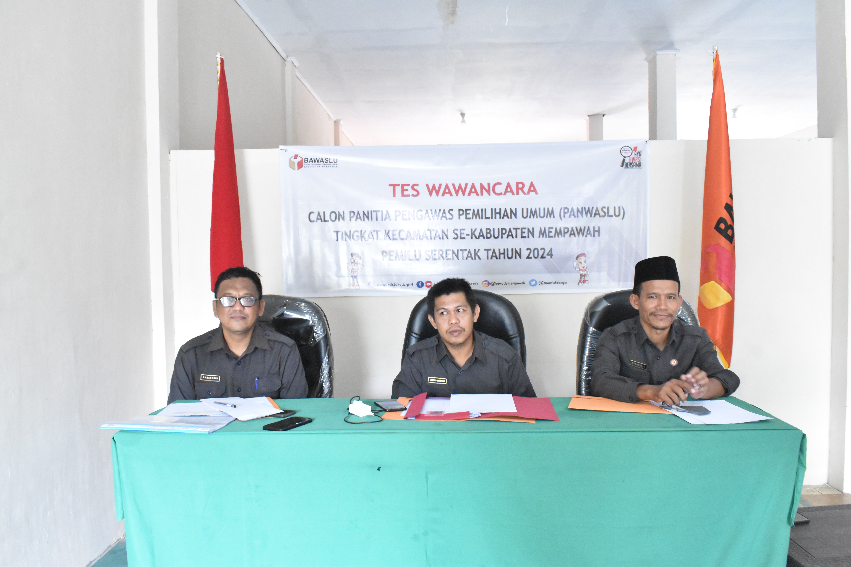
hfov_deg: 61.9
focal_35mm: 30
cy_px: 284
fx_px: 709
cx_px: 426
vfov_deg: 43.6
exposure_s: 1/50
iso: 8000
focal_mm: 20
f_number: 7.1
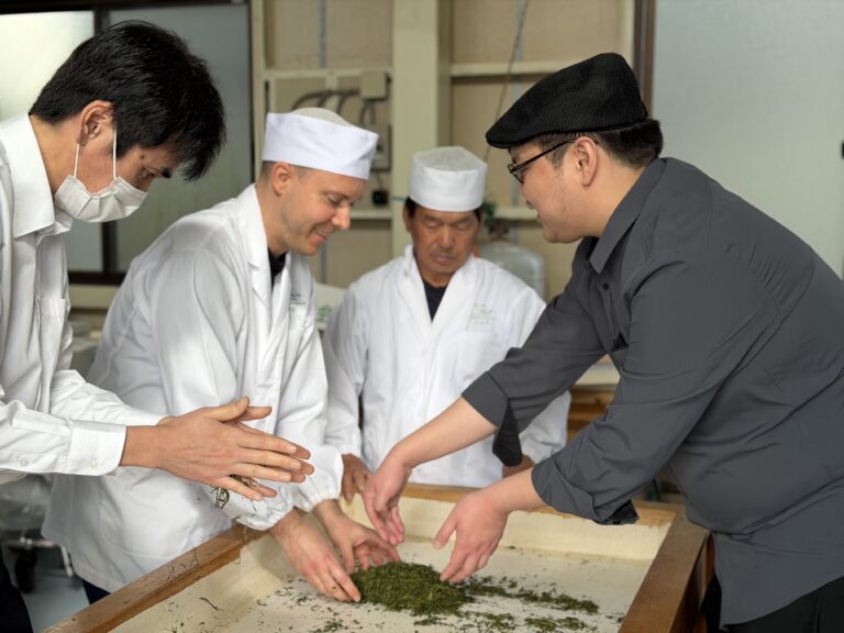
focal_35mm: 48
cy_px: 316
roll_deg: -0.4
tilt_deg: -6.4
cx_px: 422
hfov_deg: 39.7
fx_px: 1170
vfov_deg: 30.3
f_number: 1.78
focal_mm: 6.76
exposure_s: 1/475
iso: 64
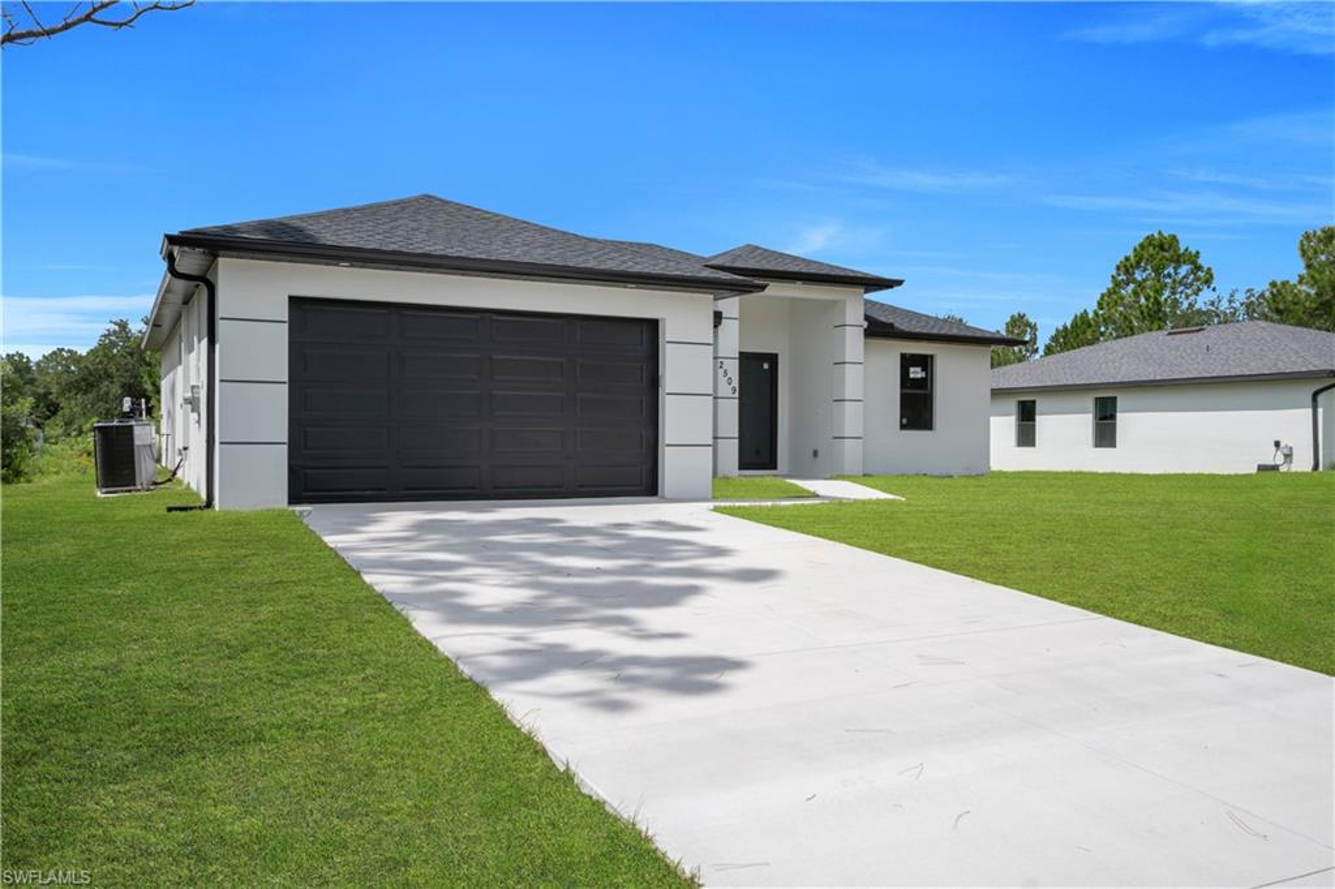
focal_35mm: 30
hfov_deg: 61.9
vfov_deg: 43.6
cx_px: 668
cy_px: 444
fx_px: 1112
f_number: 8
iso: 100
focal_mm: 20
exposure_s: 1/400
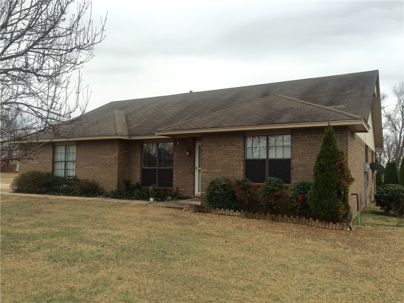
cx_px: 202
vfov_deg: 48.2
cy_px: 152
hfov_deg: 61.7
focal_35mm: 29
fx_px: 338
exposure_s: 1/565
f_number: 2.2
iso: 32
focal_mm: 4.15
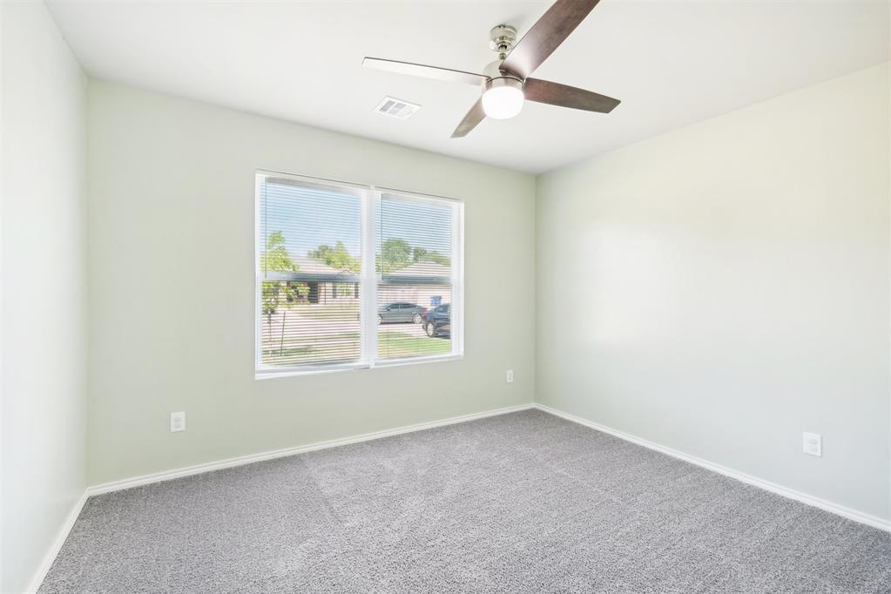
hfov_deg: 96.7
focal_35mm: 16
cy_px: 297
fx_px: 396
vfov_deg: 73.7
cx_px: 446
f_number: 8
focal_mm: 16
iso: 400
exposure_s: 1/13
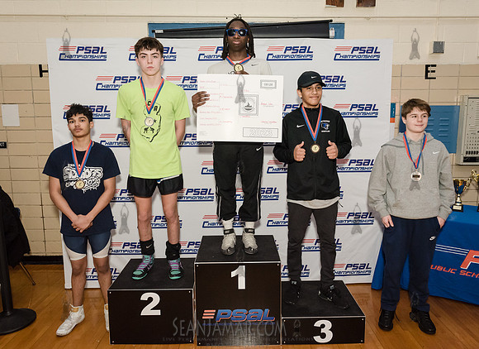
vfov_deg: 49.8
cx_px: 249
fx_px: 375
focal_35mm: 27
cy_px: 168
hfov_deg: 65.1
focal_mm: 24
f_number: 4.5
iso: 4000
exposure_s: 1/200
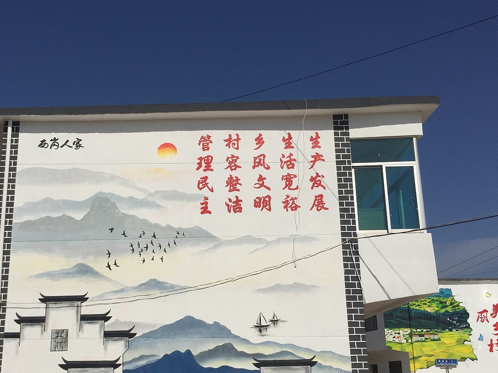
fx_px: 547
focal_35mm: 38
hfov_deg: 48.7
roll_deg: +0.3
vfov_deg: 37.5
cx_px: 199
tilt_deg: +11.7
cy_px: 237
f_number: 2.2
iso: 40
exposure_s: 1/13333
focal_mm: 4.15
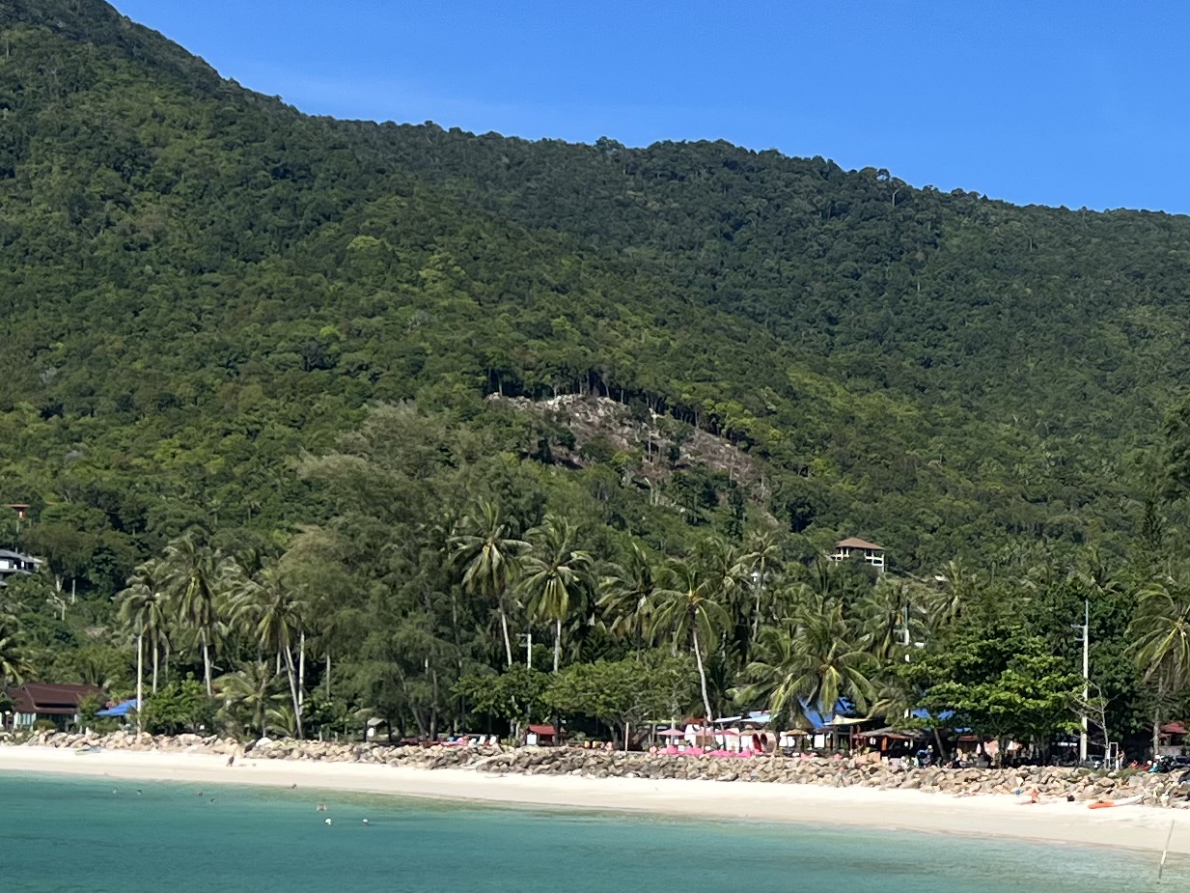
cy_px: 751
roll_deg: -2.5
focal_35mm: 85
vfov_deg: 17.2
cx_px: 1297
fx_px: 2922
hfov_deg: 21.8
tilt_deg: -1.3
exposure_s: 1/4630
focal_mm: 5.7
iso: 50
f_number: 1.5
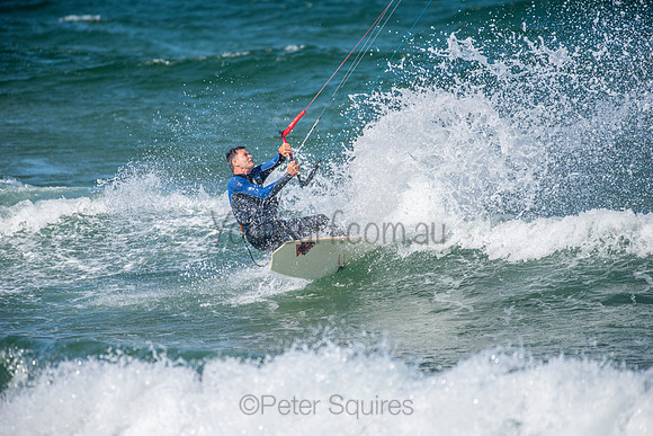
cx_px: 326
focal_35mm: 500
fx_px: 9071
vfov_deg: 2.8
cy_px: 218
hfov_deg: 4.1
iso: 400
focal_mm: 500
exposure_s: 1/4000
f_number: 5.6
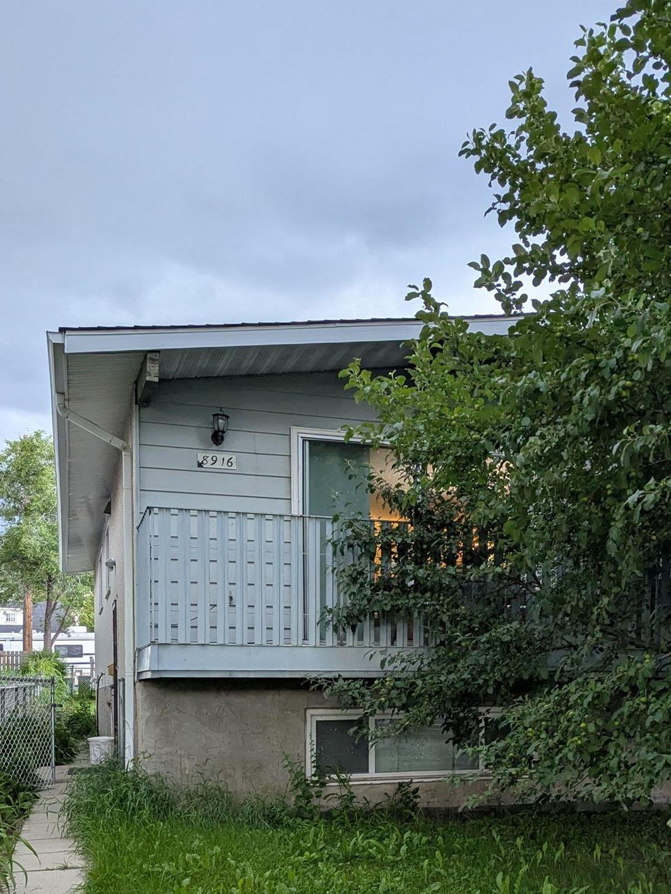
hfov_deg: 36.4
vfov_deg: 46.2
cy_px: 670
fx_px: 1008
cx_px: 451
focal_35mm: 39
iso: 192
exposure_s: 1/98.5
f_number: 1.85
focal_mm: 6.81
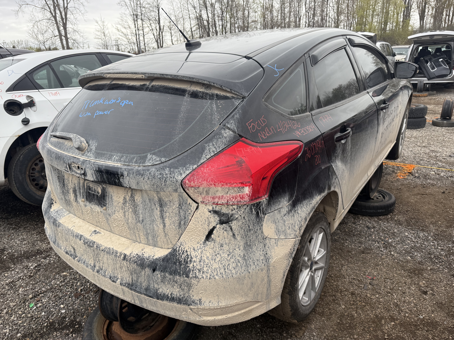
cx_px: 227
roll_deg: +2.7
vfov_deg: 56.8
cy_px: 170
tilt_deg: -18.6
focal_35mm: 24
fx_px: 315
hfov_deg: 71.6
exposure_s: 1/1005
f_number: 1.78
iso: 100
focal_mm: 6.76
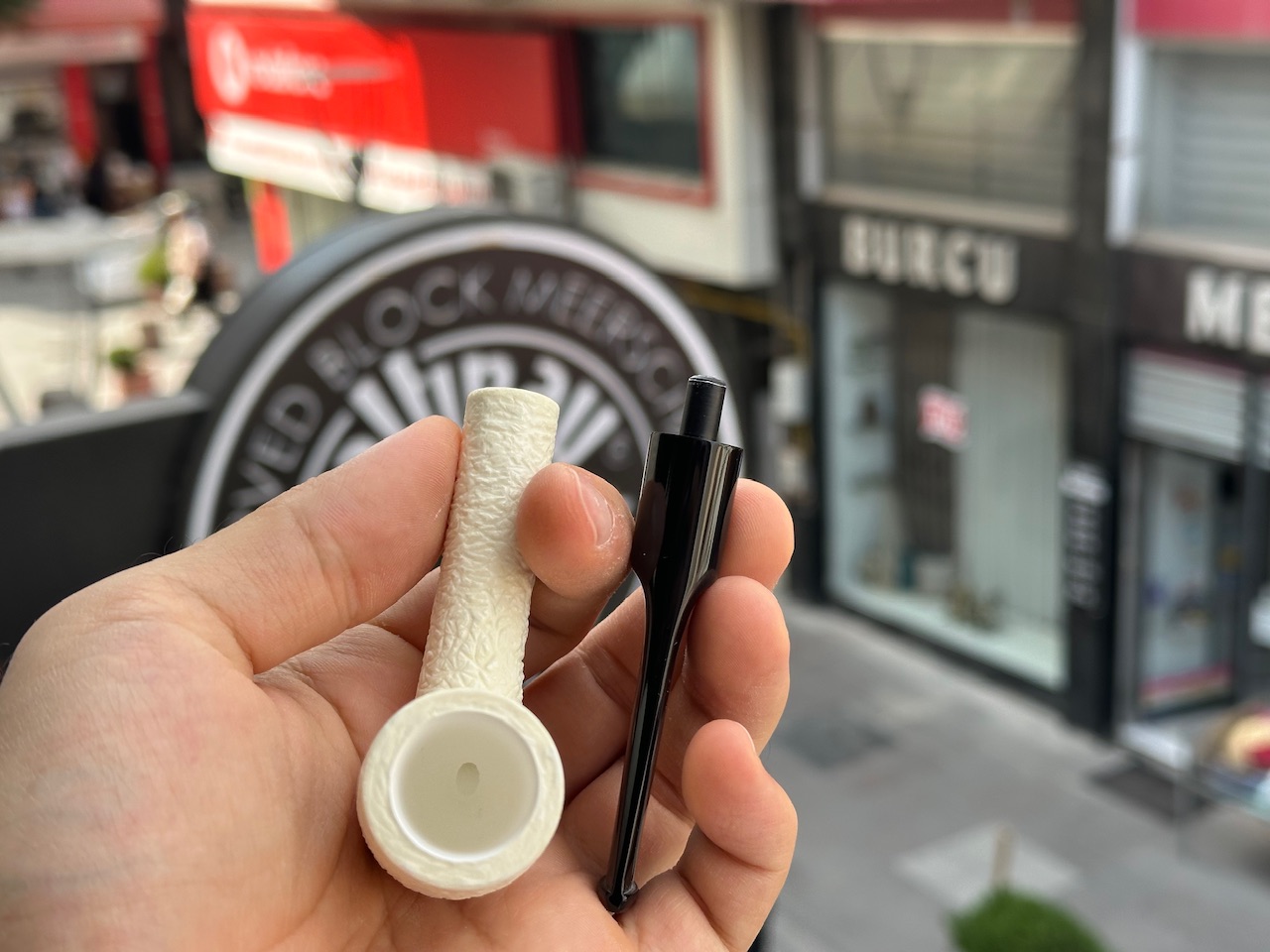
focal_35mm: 48
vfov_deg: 30.3
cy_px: 476
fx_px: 1761
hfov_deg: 39.7
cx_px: 635
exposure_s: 1/699
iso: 64
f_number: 1.78
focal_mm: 6.86
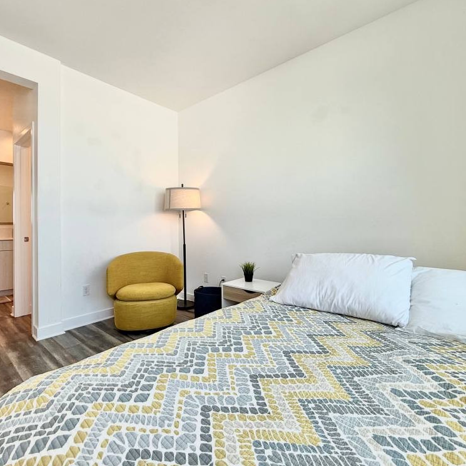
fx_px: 259
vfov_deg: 83.9
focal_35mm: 17
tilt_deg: +1.1
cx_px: 216
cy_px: 226
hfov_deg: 83.8
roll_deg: +0.4
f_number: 2.2
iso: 50
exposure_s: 1/120
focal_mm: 2.22
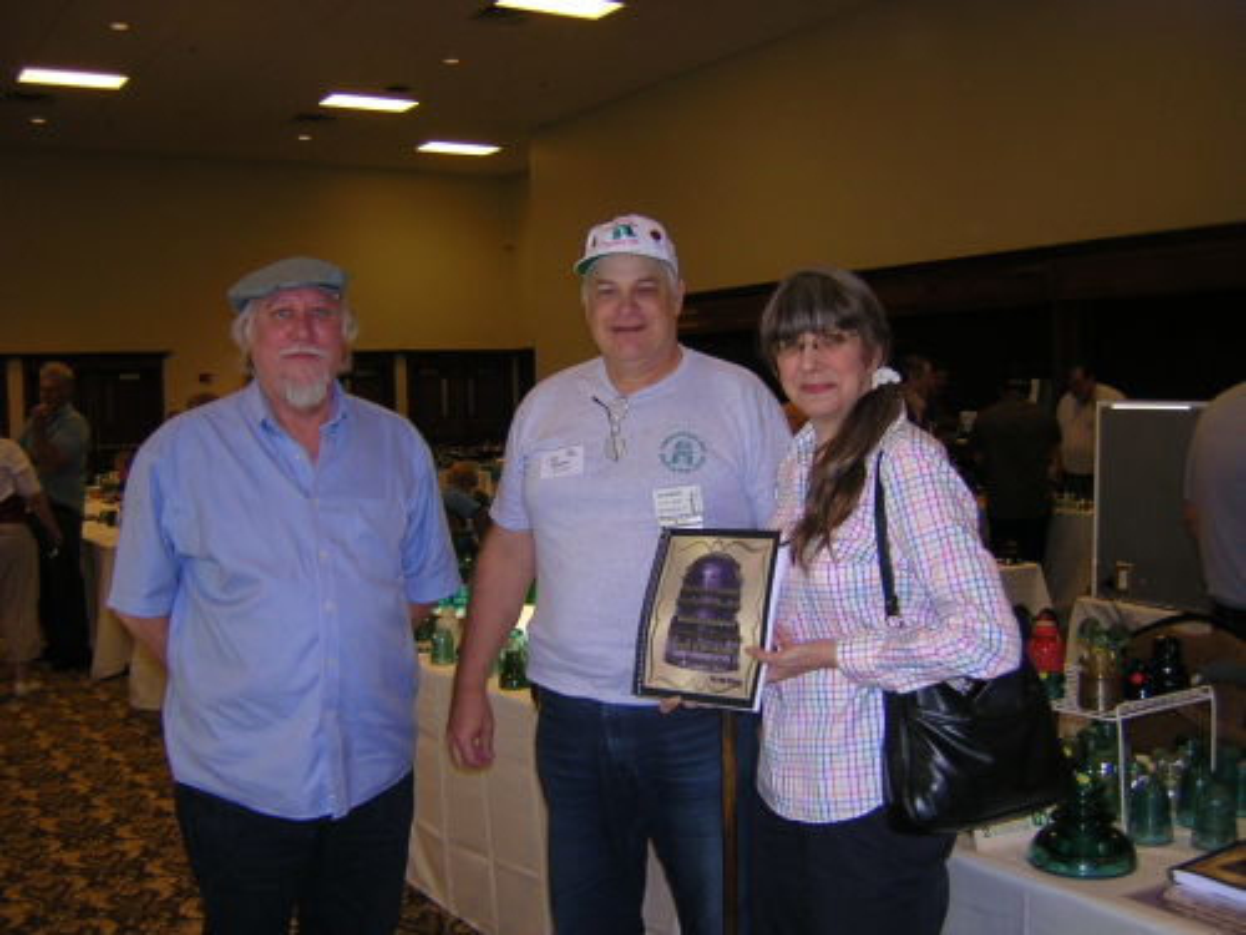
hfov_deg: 51.4
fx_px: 1296
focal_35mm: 36
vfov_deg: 39.7
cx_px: 623
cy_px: 468
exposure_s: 1/60.1
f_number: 2.6
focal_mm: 4.7
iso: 115
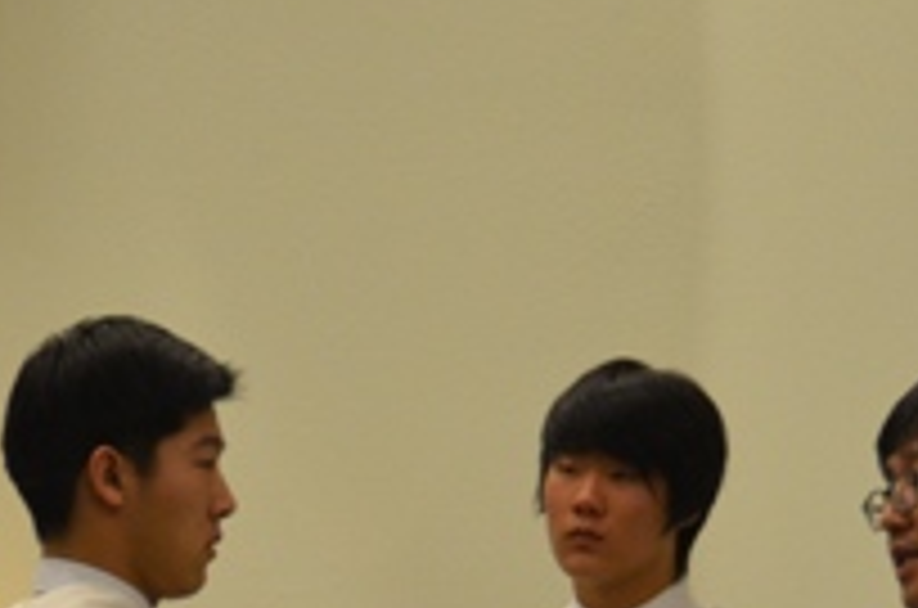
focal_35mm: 330
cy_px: 883
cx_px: 356
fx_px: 8395
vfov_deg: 4.1
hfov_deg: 6.3
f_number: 5
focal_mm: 70
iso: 900
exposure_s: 1/30
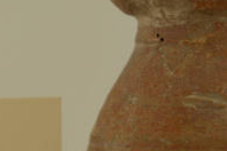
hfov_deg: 5.5
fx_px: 2364
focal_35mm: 375
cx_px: 21
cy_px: 88
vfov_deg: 3.7
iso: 200
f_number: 5.3
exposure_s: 1/50
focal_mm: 62
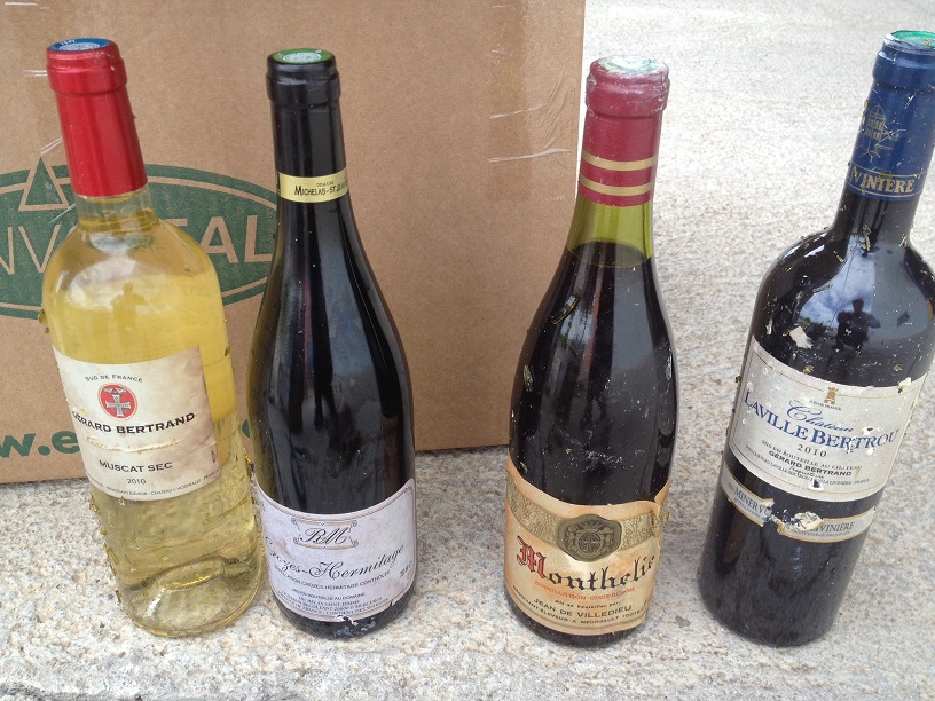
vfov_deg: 40.7
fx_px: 945
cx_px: 468
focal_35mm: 35
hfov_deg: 52.6
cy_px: 350
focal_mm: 4.28
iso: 50
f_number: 2.4
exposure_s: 1/194
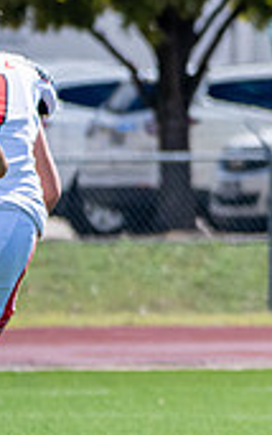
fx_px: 11590
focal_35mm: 978
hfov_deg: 1.3
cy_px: 151
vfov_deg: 2.1
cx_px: 1037
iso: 640
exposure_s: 1/2500
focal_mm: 171
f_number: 5.6
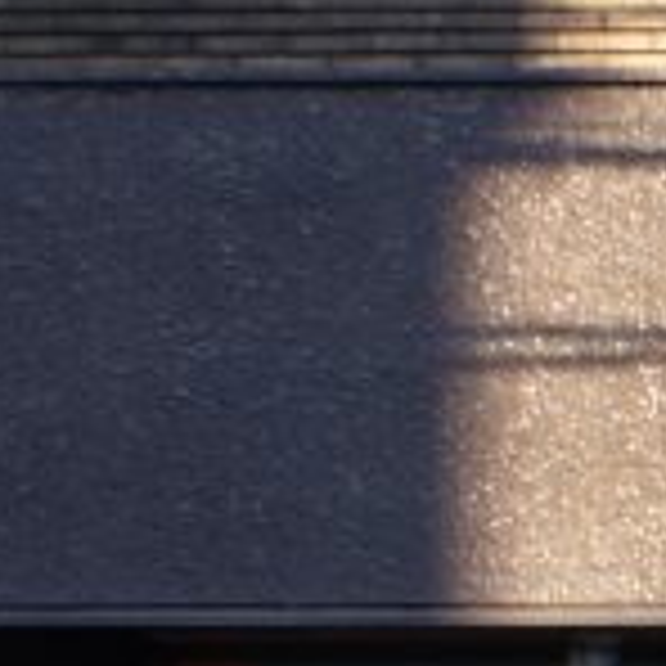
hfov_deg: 8.3
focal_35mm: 189
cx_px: 1719
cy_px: 976
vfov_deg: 9.0
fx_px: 4114
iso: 100
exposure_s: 1/60
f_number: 6.3
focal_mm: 22
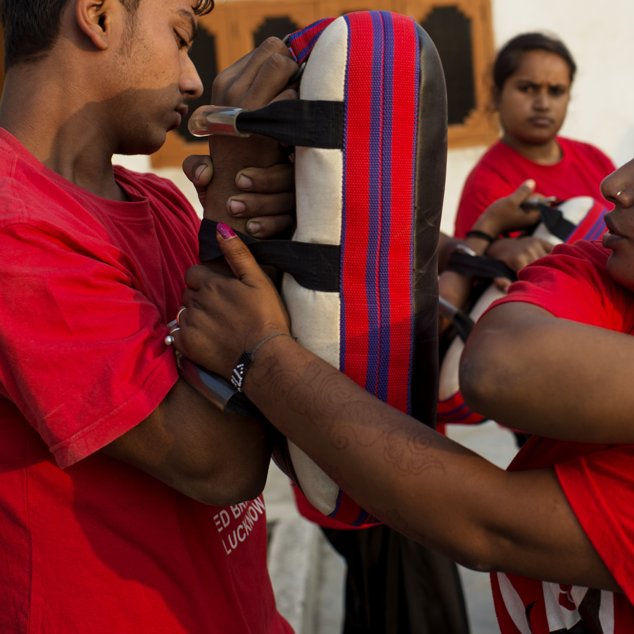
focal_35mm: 59
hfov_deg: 28.5
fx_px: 1223
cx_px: 496
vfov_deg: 28.9
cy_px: 216
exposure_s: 1/320
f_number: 4
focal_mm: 35
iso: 100
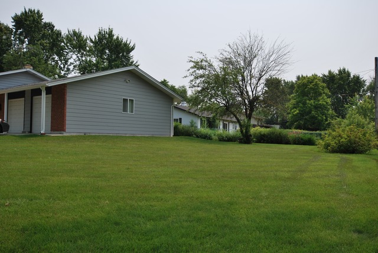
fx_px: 347
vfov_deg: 40.0
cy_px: 126
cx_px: 189
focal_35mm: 33
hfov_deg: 57.2
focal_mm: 22
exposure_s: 1/320
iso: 100
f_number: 8
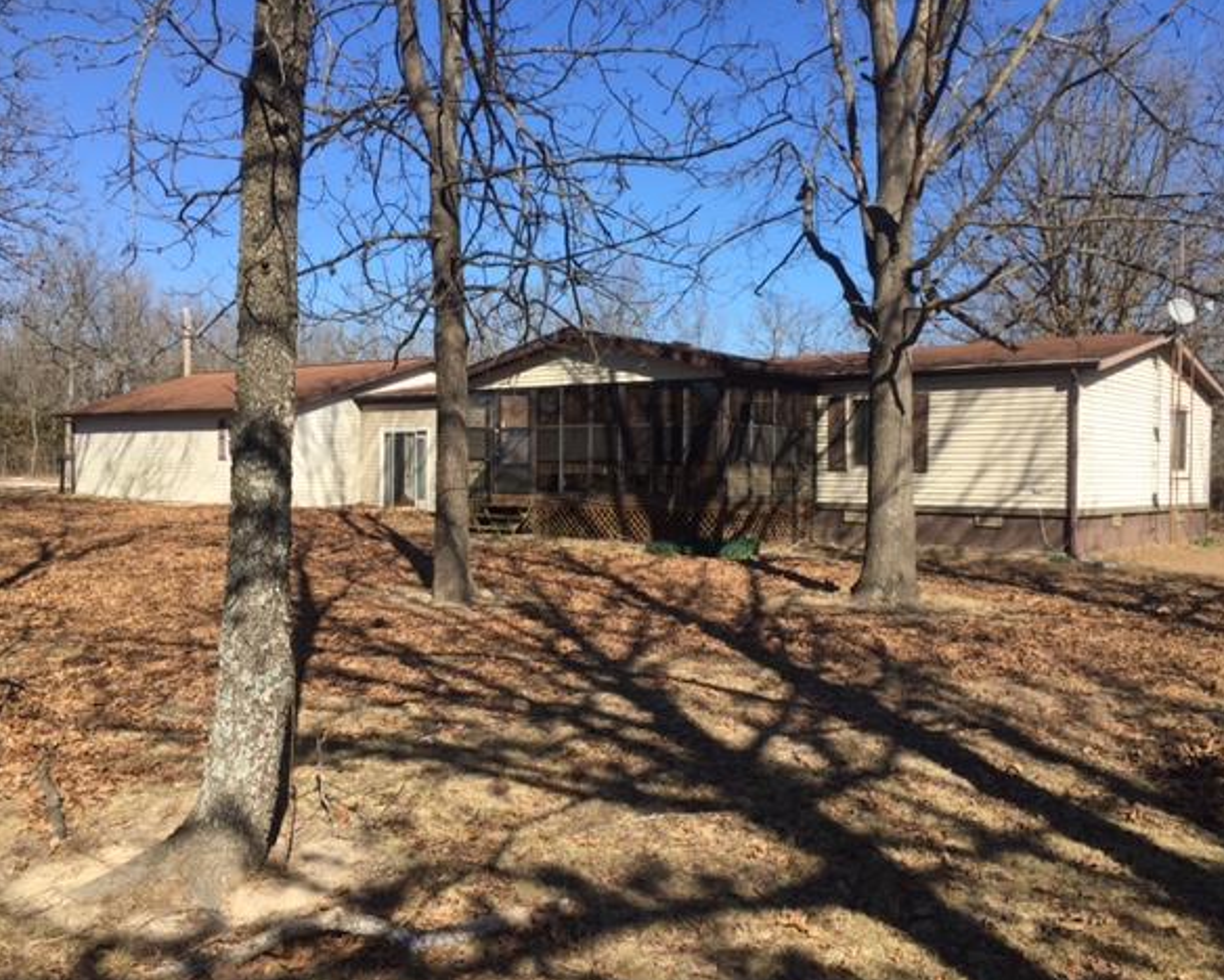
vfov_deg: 47.2
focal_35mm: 31
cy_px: 494
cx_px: 633
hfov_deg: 57.1
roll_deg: -1.4
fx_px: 1124
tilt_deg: +0.7
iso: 32
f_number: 2.2
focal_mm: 4.15
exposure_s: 1/1364
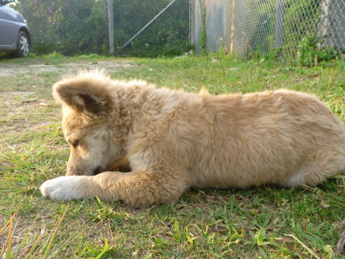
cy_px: 130
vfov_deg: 41.8
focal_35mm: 34
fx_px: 339
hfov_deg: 54.0
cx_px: 172
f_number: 3.7
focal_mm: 6
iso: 80
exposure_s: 1/50
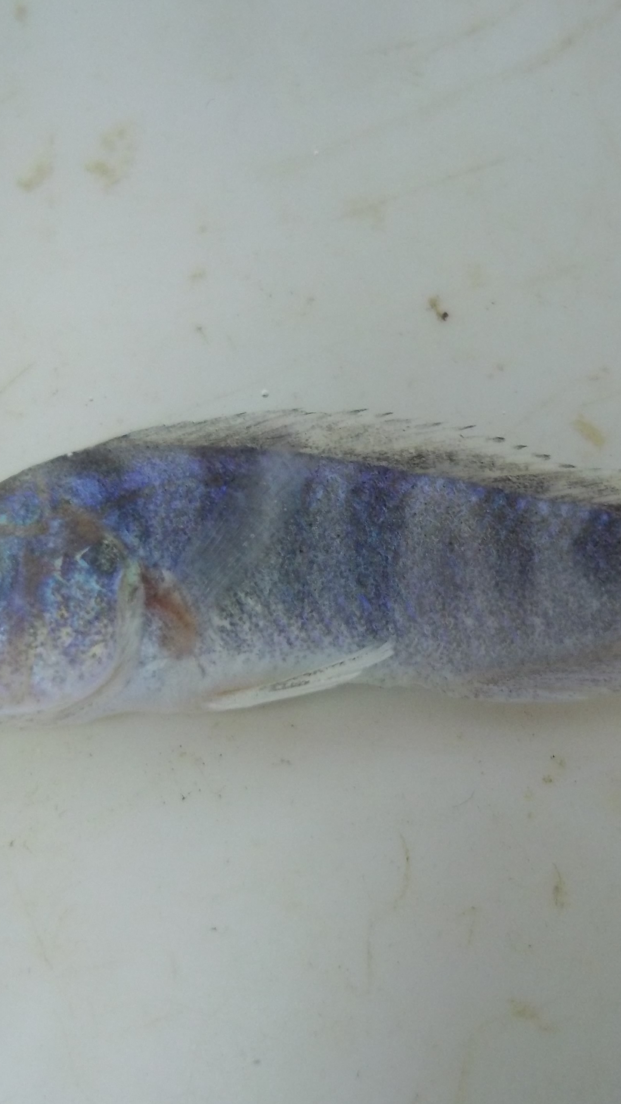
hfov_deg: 21.8
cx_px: 356
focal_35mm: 55
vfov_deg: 37.8
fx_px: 1610
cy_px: 554
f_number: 3.1
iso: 160
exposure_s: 1/10
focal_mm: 6.5
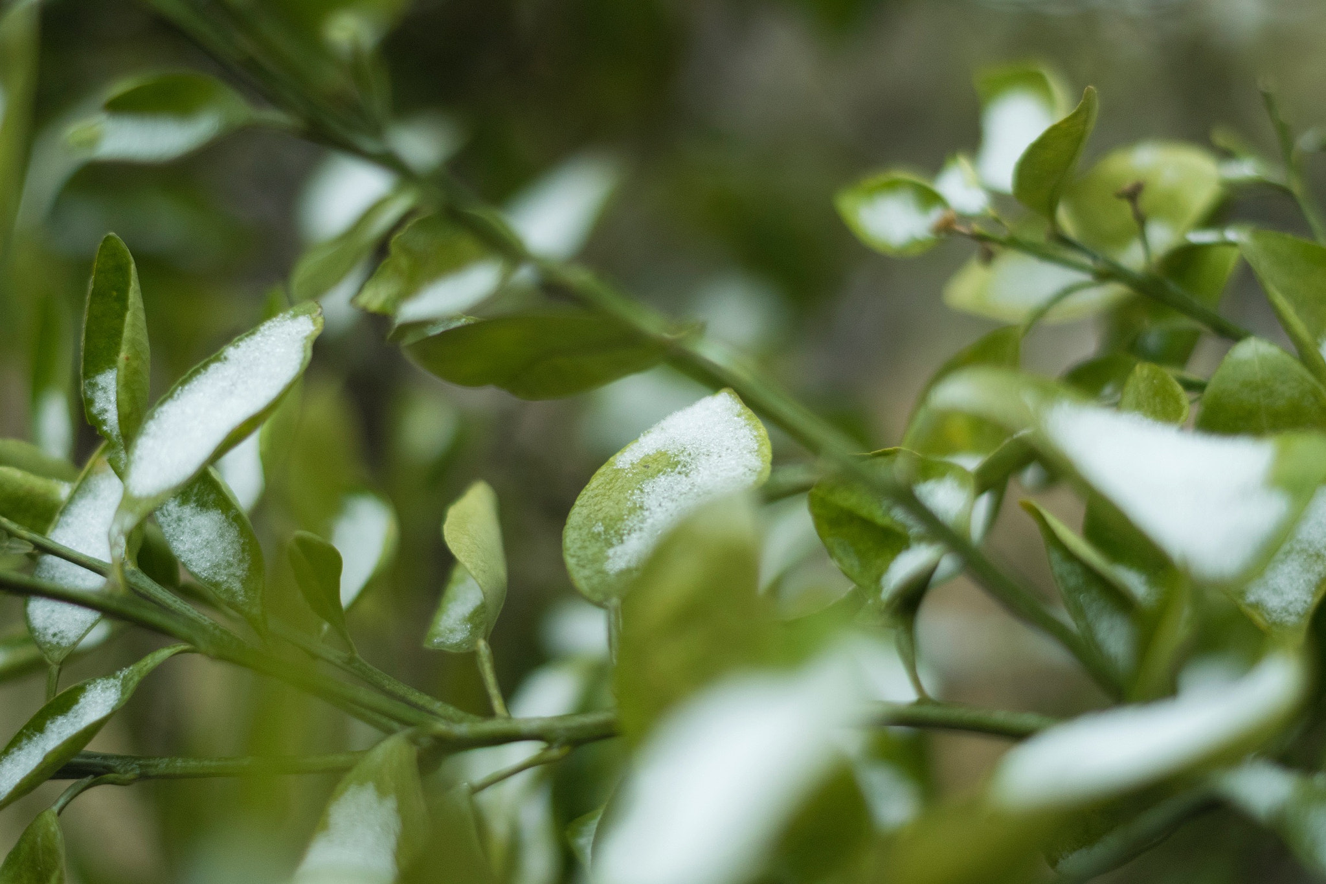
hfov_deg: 27.0
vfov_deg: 18.2
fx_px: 2762
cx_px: 663
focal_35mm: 75
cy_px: 442
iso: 1000
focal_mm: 50
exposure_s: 1/6000
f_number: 1.8
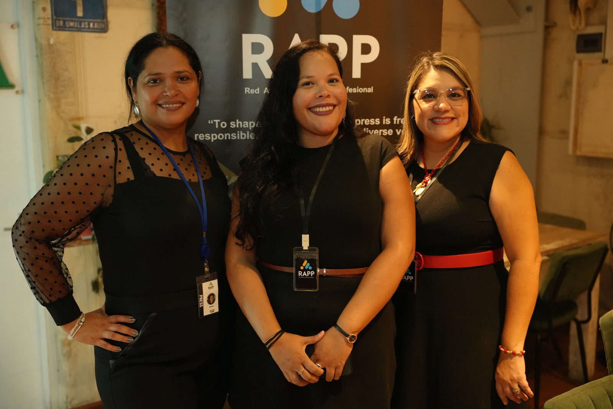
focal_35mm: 39
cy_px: 204
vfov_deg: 34.0
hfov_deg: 49.2
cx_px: 306
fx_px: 669
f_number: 2.8
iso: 6400
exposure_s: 1/160
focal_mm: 39.3
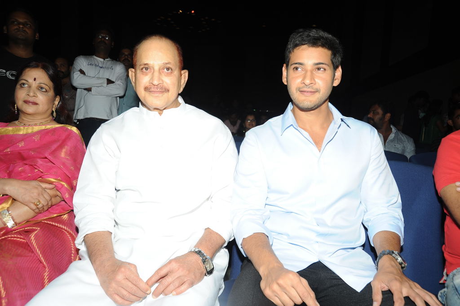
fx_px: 370
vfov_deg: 44.9
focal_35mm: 29
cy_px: 153
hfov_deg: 63.7
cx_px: 230
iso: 200
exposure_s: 1/125
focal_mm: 29
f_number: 8
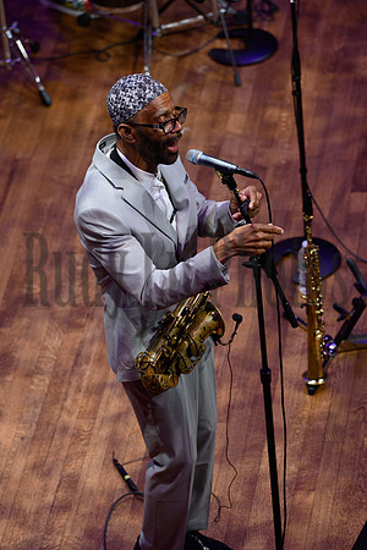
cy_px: 275
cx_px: 184
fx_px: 3058
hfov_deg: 6.9
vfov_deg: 10.3
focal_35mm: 200
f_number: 5
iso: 800
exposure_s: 1/200
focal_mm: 200
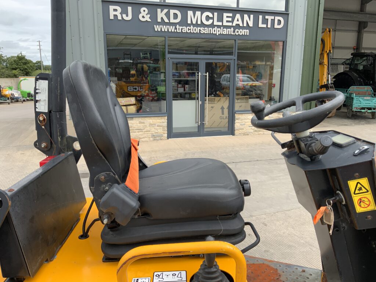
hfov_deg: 61.7
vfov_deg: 48.2
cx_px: 188
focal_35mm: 29
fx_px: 315
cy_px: 141
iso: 16
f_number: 1.8
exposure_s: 1/855
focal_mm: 3
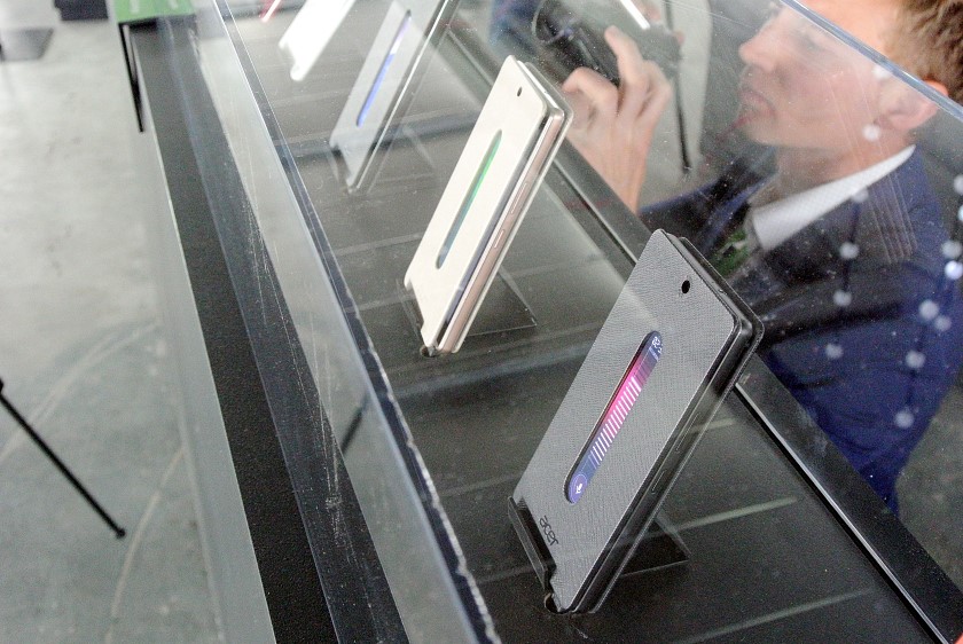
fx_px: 1259
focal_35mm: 47
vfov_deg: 28.7
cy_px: 322
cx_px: 482
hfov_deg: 41.9
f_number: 4.5
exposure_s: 1/30
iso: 2200
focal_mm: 17.5
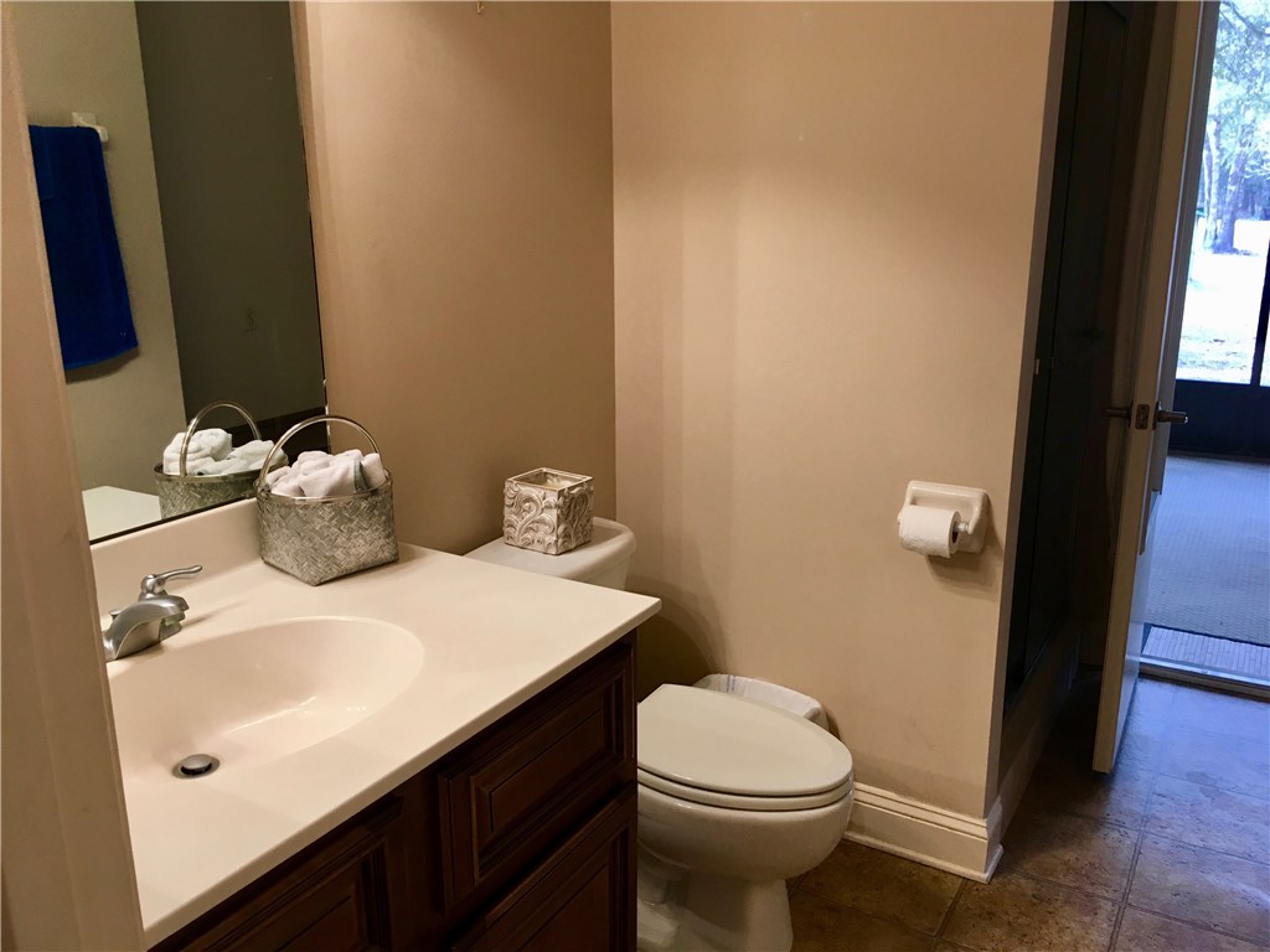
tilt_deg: -16.4
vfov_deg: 48.2
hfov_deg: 61.7
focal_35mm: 29
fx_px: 1064
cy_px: 476
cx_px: 635
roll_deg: -0.6
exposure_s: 1/30
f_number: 2.2
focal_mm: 4.15
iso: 32
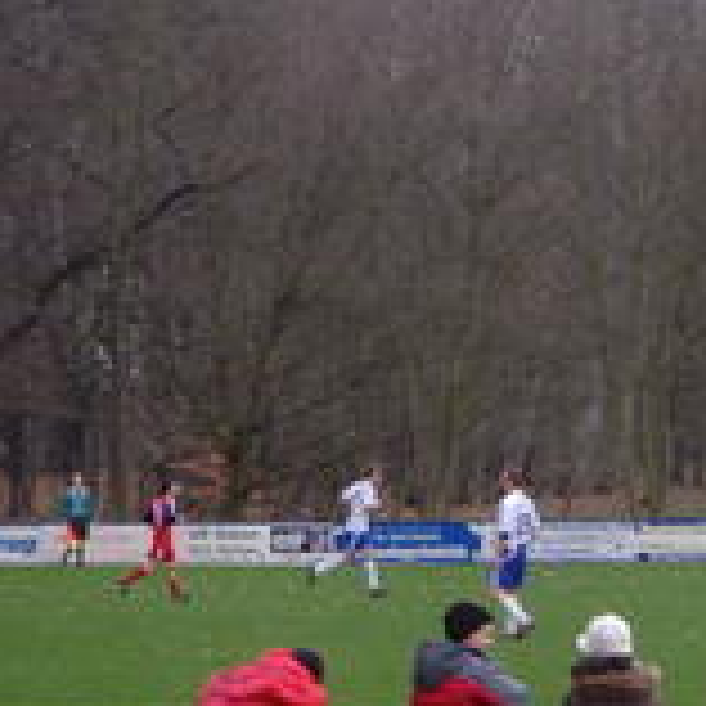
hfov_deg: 6.5
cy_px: 375
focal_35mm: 267
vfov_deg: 6.6
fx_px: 6161
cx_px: 904
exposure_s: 1/90
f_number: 4.4
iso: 100
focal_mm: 16
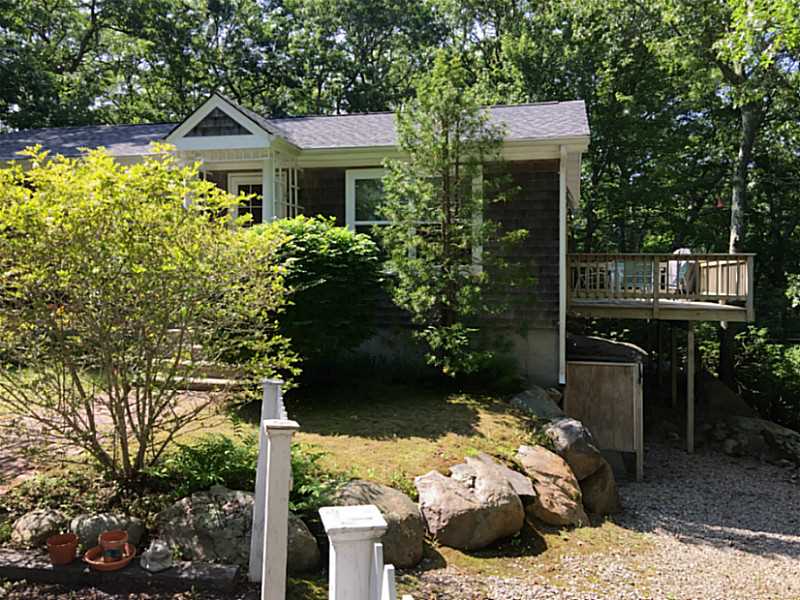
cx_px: 400
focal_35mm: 29
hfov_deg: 61.7
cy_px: 300
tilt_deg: -2.3
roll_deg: -0.5
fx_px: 670
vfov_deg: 48.2
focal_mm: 4.15
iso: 32
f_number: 2.2
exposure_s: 1/527
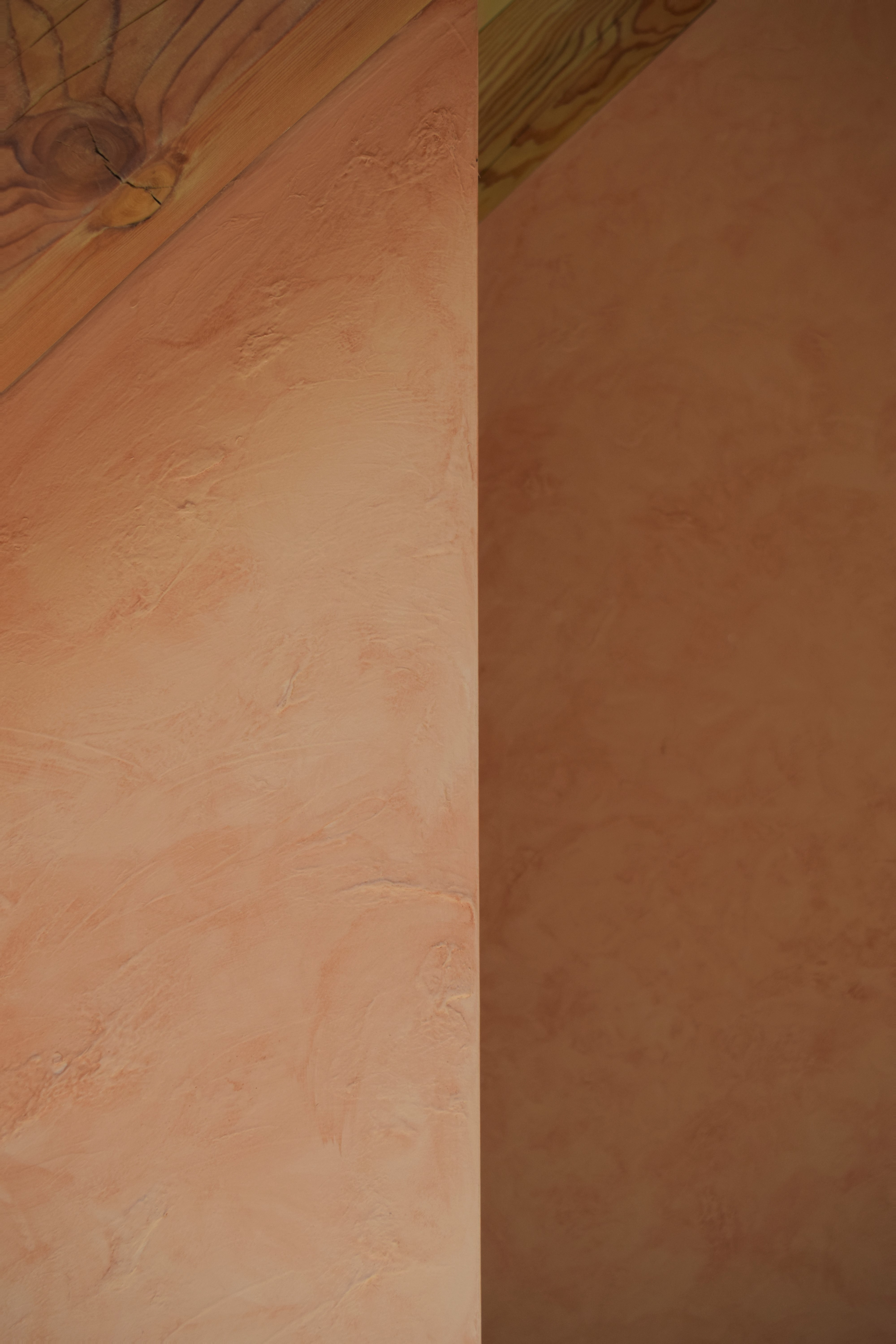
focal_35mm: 39
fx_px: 1456
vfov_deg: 49.6
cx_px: 448
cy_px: 672
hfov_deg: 34.2
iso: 400
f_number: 5.6
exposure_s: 1/125
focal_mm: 26
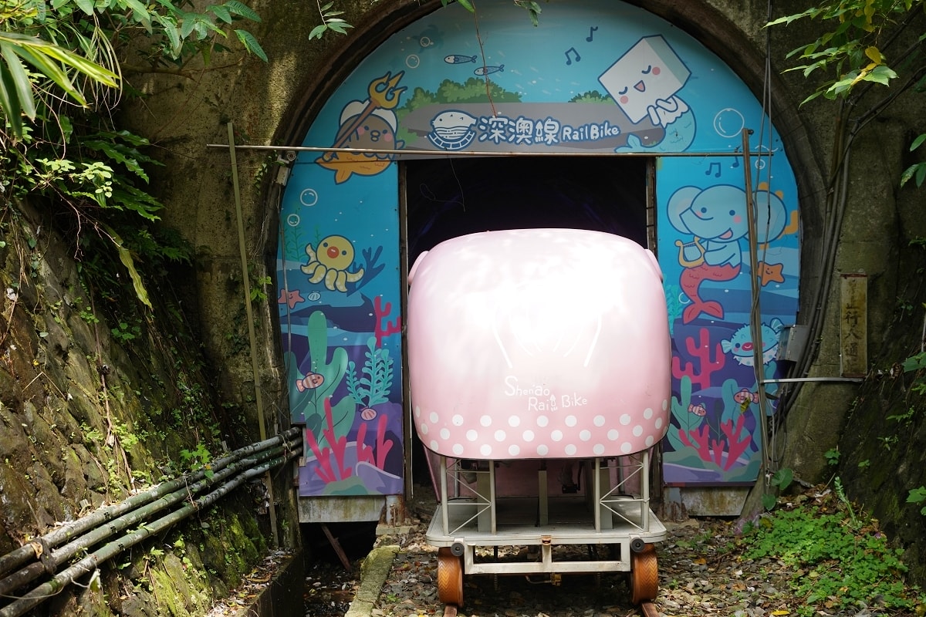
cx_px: 463
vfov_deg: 27.5
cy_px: 308
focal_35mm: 49
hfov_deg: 40.3
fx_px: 1260
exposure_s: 1/160
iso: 250
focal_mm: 49
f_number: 4
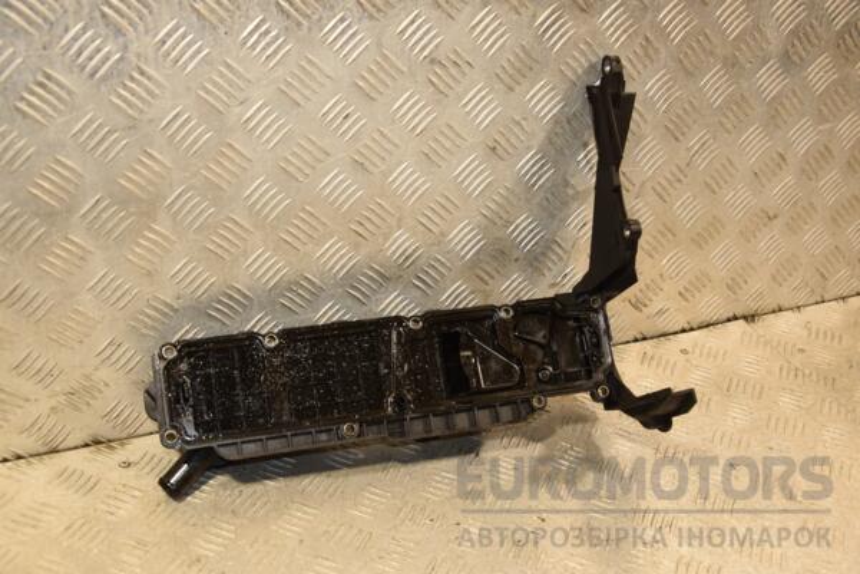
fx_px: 1075
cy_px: 287
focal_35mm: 45
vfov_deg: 29.9
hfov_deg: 43.6
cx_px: 430
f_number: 5
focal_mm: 30
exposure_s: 1/125
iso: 800
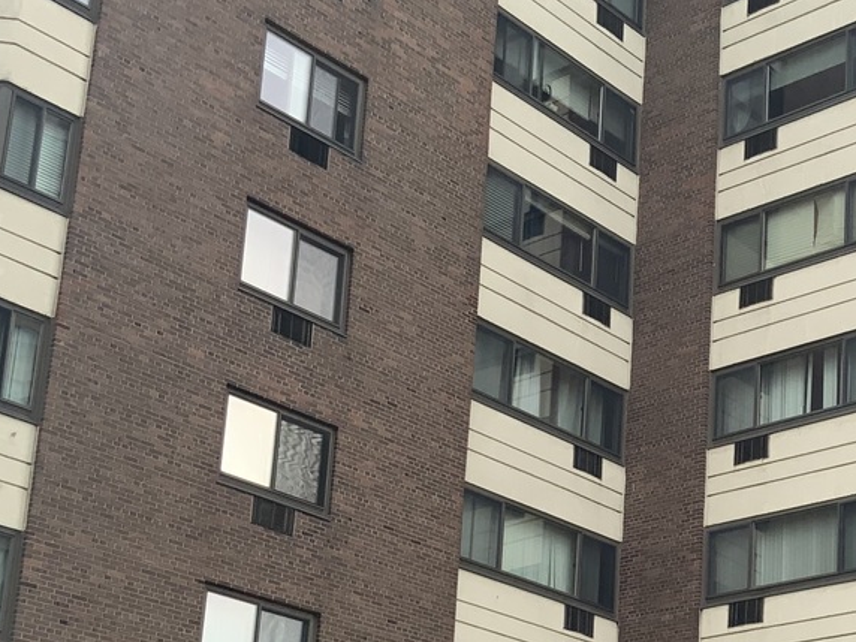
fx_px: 1805
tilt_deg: +15.6
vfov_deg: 19.7
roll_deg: -1.3
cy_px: 614
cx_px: 762
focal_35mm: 73
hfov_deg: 25.9
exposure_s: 1/270
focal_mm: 3
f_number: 1.8
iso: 16
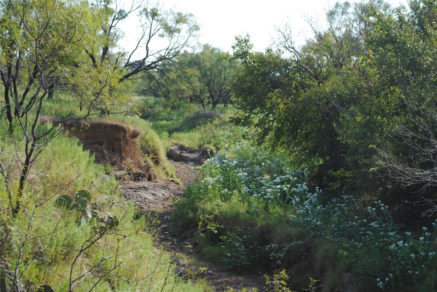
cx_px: 218
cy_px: 146
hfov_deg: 29.2
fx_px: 838
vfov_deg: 19.8
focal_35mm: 69
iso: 100
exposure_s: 1/200
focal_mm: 46
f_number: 7.1
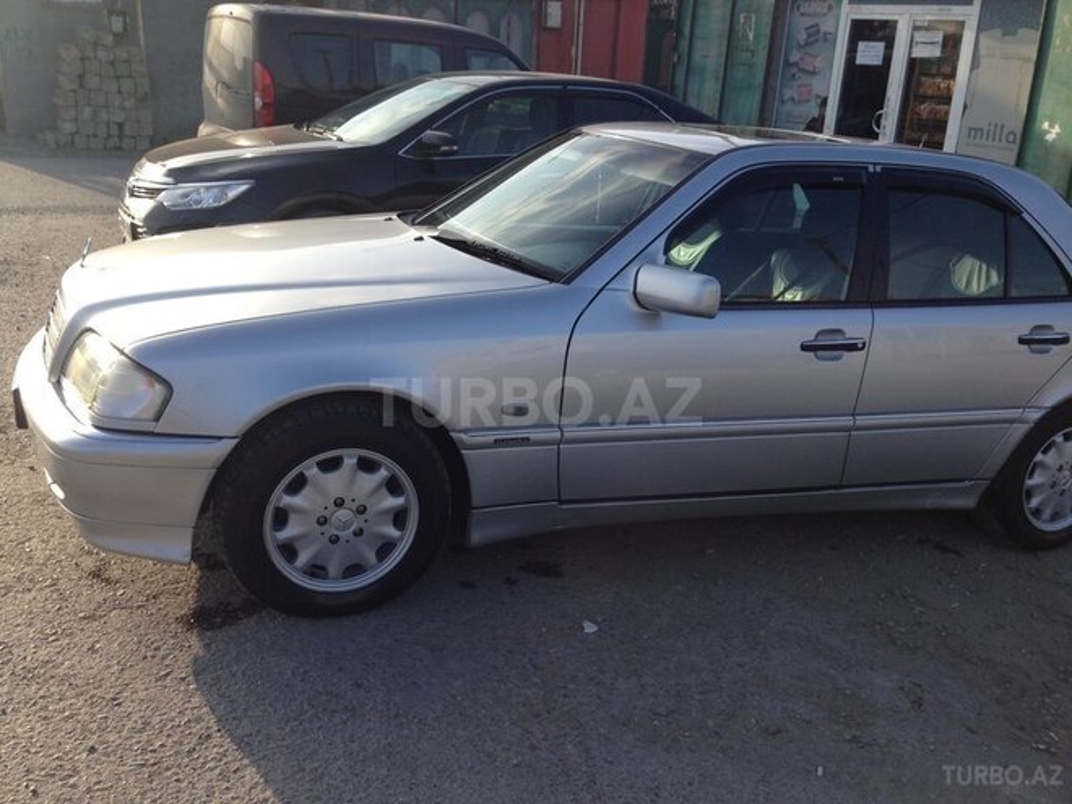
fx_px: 1022
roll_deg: -1.0
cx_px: 536
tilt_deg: -18.5
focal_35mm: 33
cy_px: 402
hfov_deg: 55.4
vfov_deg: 42.9
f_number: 2.4
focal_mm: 4.12
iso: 50
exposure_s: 1/775
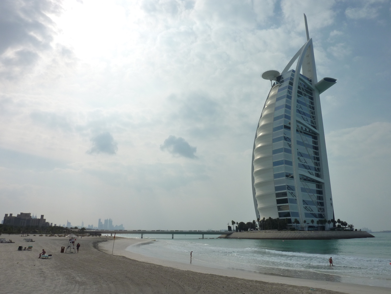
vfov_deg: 54.9
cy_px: 147
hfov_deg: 69.4
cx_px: 196
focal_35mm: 25
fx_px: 282
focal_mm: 4.1
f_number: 6.3
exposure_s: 1/800
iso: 125
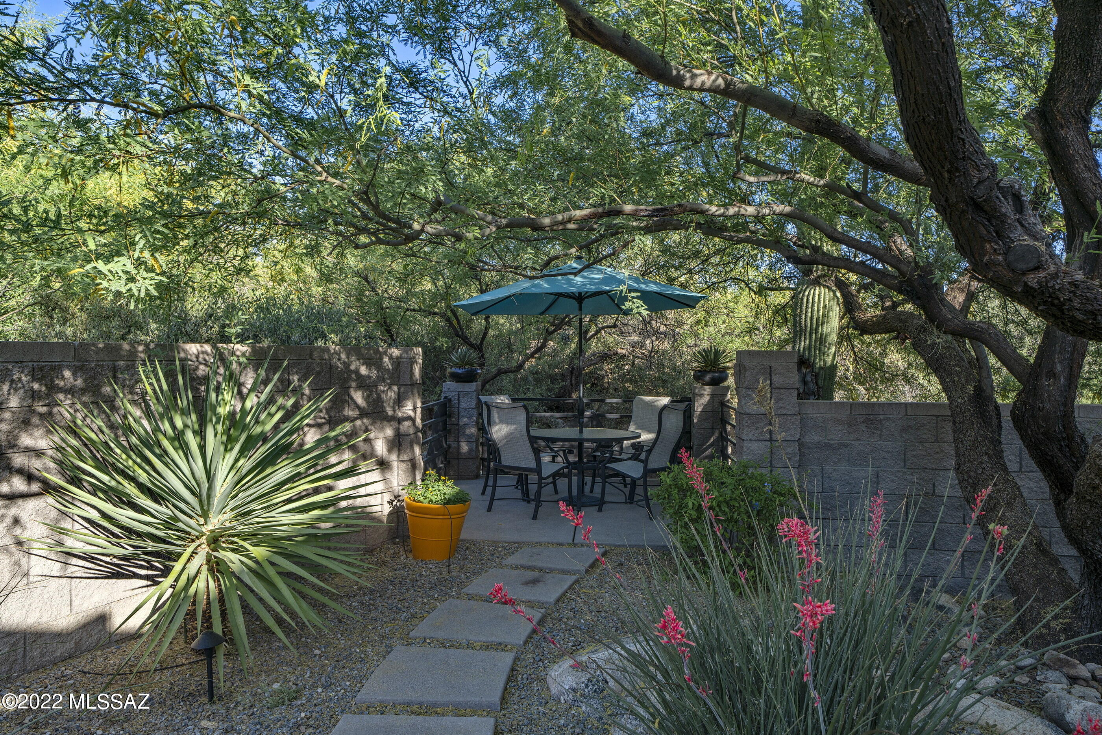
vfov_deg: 53.1
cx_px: 551
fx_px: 735
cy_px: 368
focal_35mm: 24
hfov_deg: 73.8
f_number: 9
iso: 100
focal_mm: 24
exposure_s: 1/80
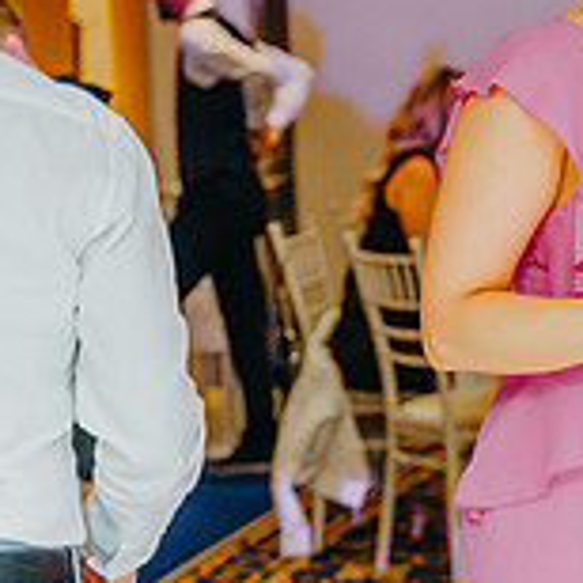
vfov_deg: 11.1
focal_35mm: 157
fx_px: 2992
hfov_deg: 10.5
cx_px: 1060
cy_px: 274
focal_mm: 49
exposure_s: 1/200
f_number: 2.8
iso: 2000
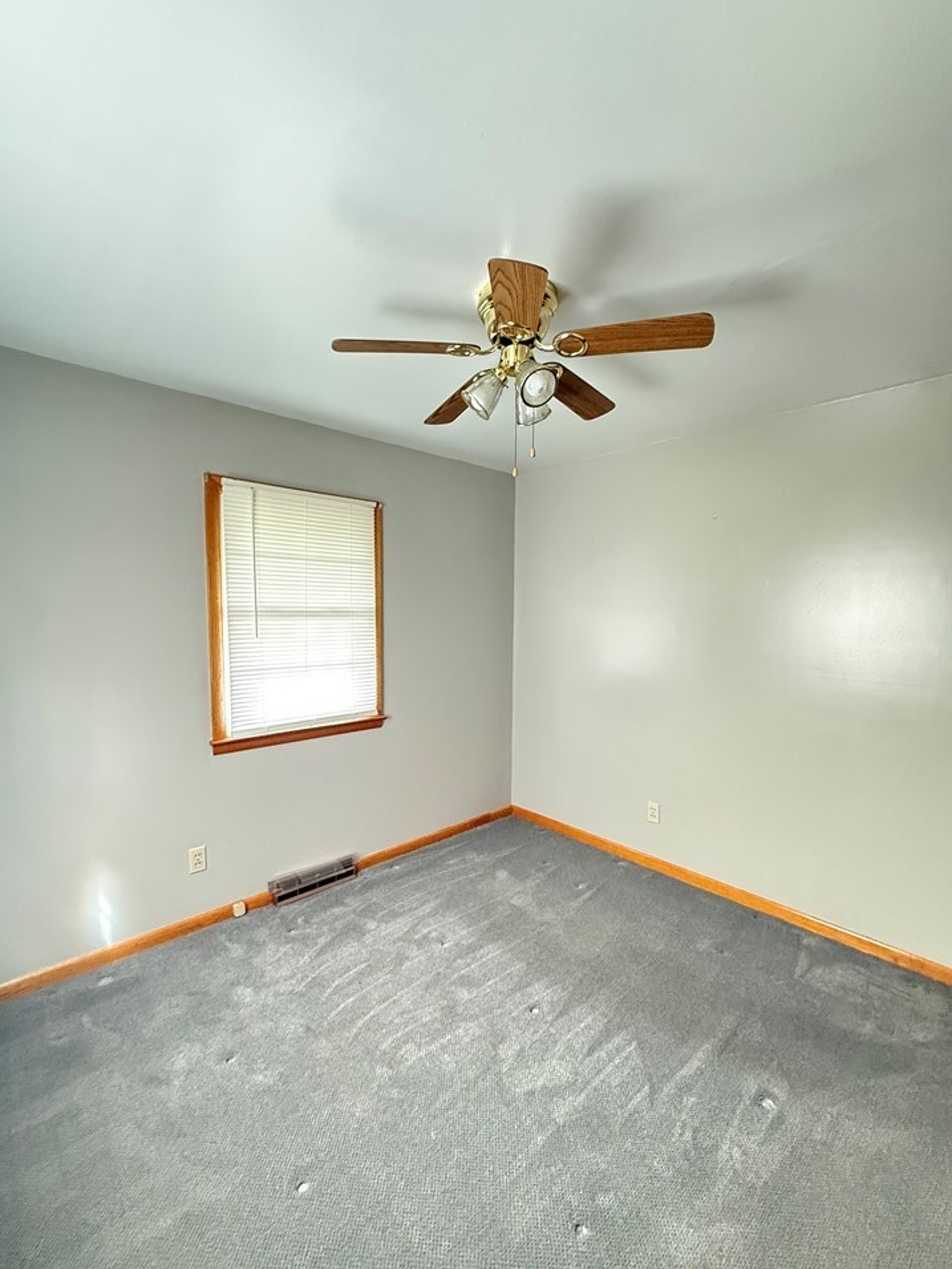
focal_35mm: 15
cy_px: 657
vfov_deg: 98.1
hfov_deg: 81.7
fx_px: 550
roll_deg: -0.2
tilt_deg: -4.8
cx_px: 459
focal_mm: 2.22
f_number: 2.2
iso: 800
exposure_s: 1/60
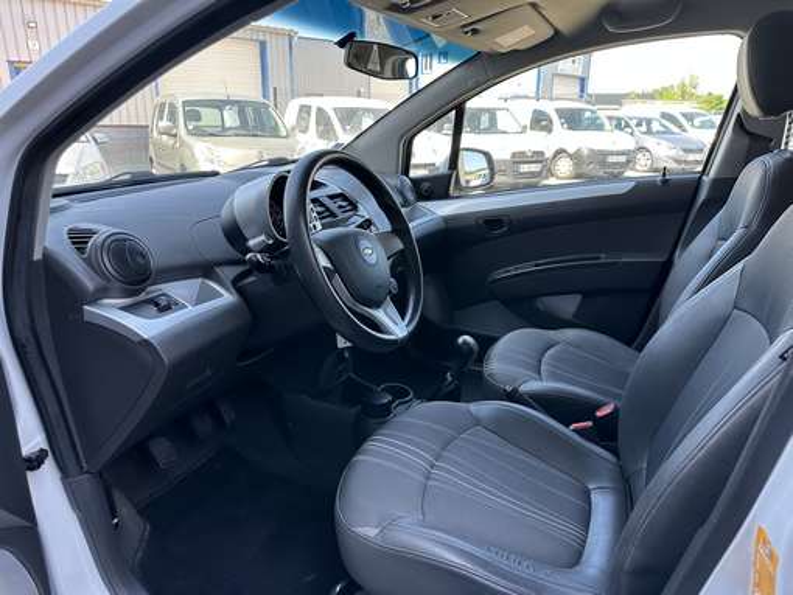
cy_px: 298
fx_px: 550
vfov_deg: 56.9
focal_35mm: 24
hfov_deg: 71.6
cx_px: 396
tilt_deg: -18.9
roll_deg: +0.1
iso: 64
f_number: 1.78
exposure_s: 1/211
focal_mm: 6.86
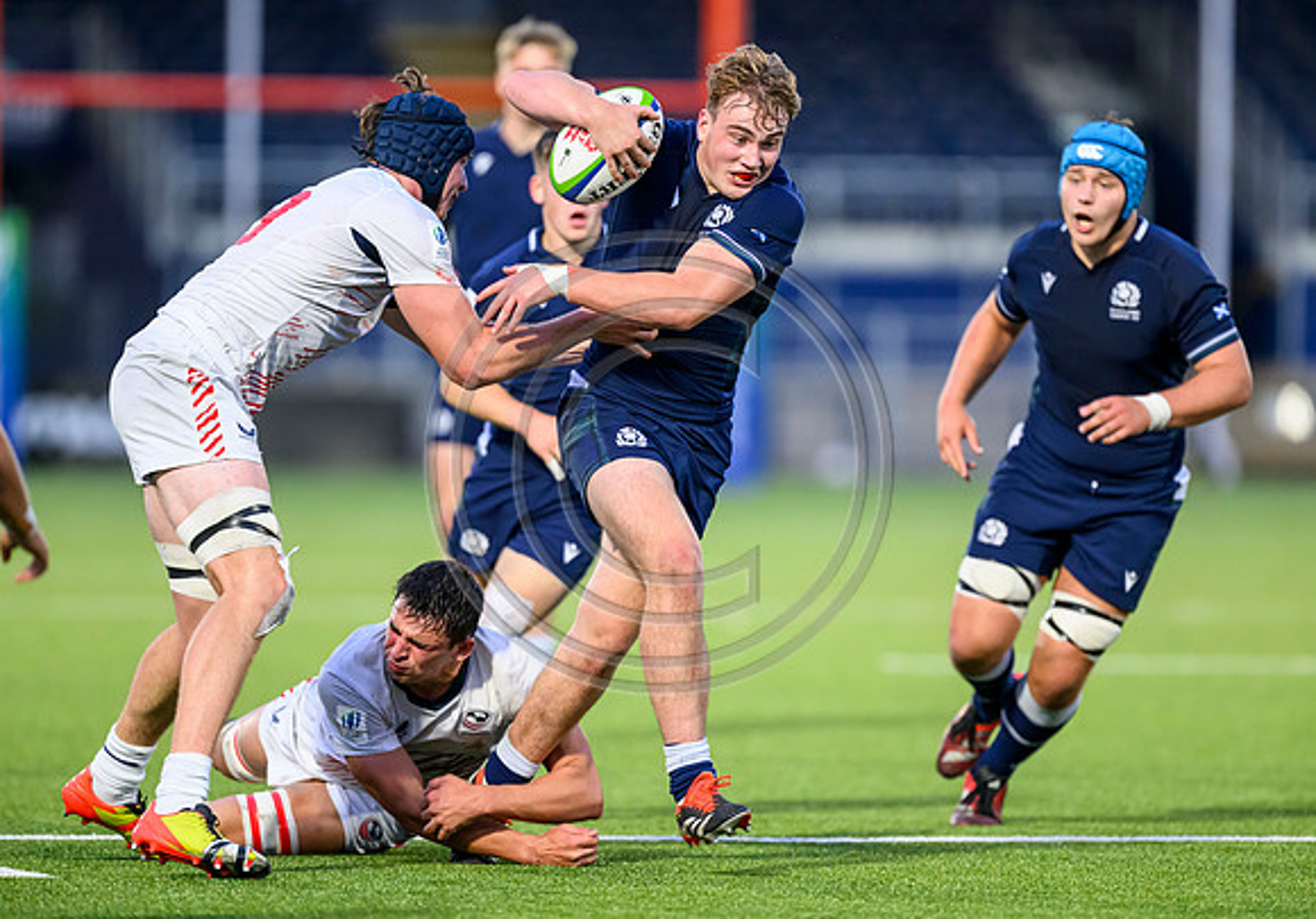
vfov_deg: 3.4
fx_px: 15322
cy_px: 460
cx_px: 626
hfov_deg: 4.9
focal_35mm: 413
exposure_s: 1/1250
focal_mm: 400
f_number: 3.2
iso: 4000
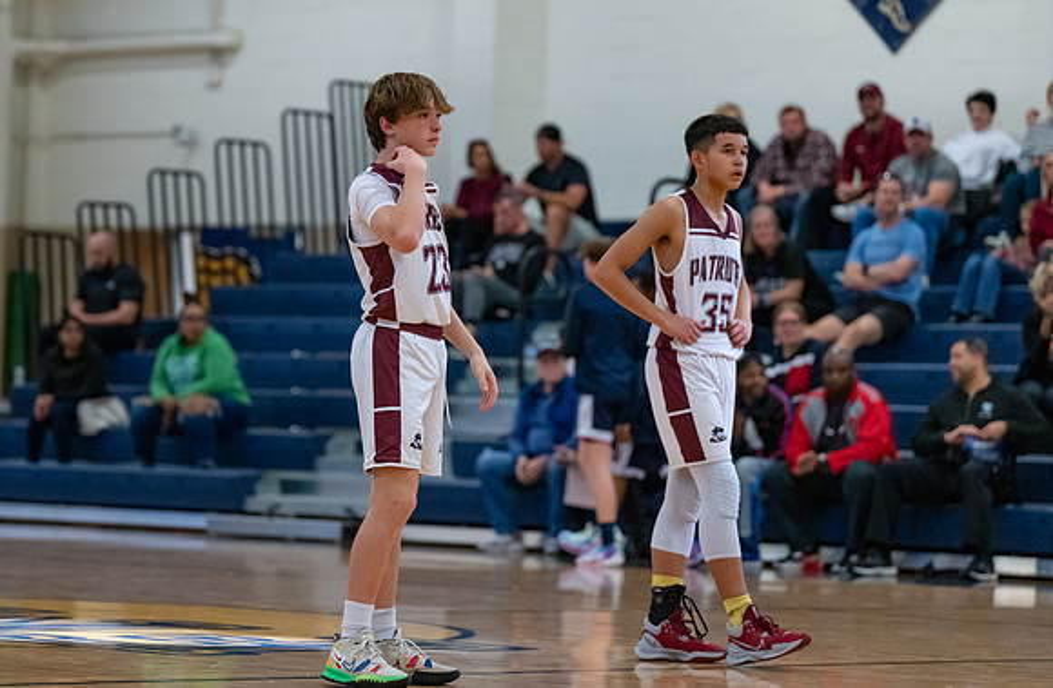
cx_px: 428
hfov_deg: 13.5
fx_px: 4443
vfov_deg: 8.9
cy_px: 272
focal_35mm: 153
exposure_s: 1/1000
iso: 5000
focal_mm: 125
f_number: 2.8
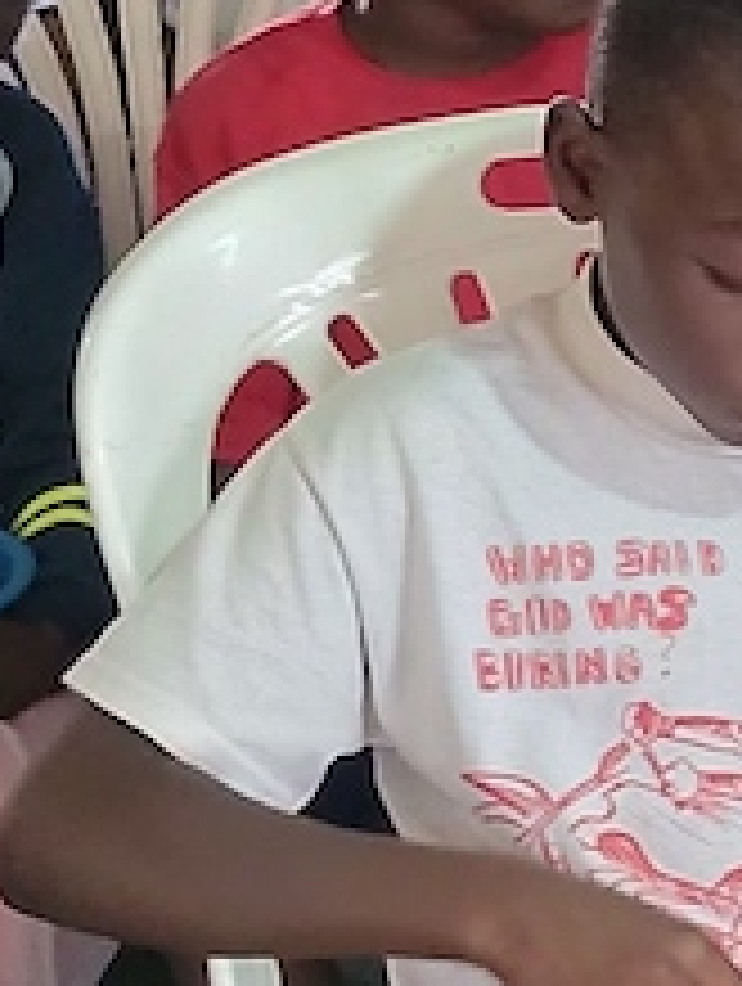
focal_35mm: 140
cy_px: 374
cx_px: 1970
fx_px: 3990
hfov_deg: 9.2
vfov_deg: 14.1
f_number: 1.8
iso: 500
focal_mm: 6.7
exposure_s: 1/20
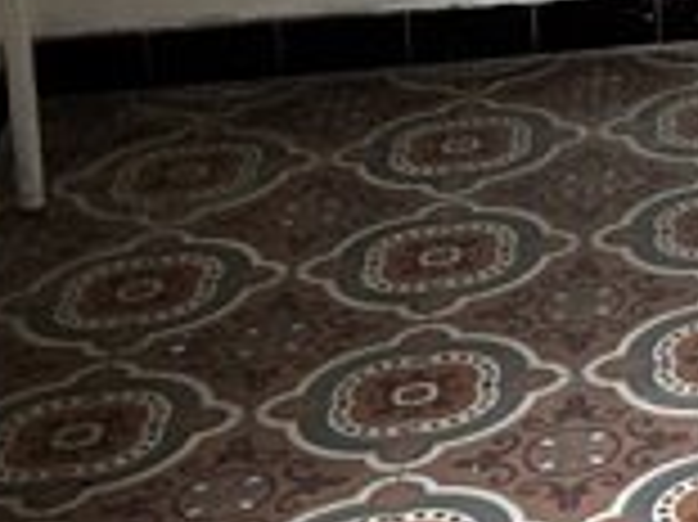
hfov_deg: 13.1
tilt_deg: -10.1
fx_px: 2700
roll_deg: +1.3
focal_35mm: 134
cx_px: 1301
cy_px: -477
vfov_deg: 10.3
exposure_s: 1/100
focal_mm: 5.7
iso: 125
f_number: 1.5
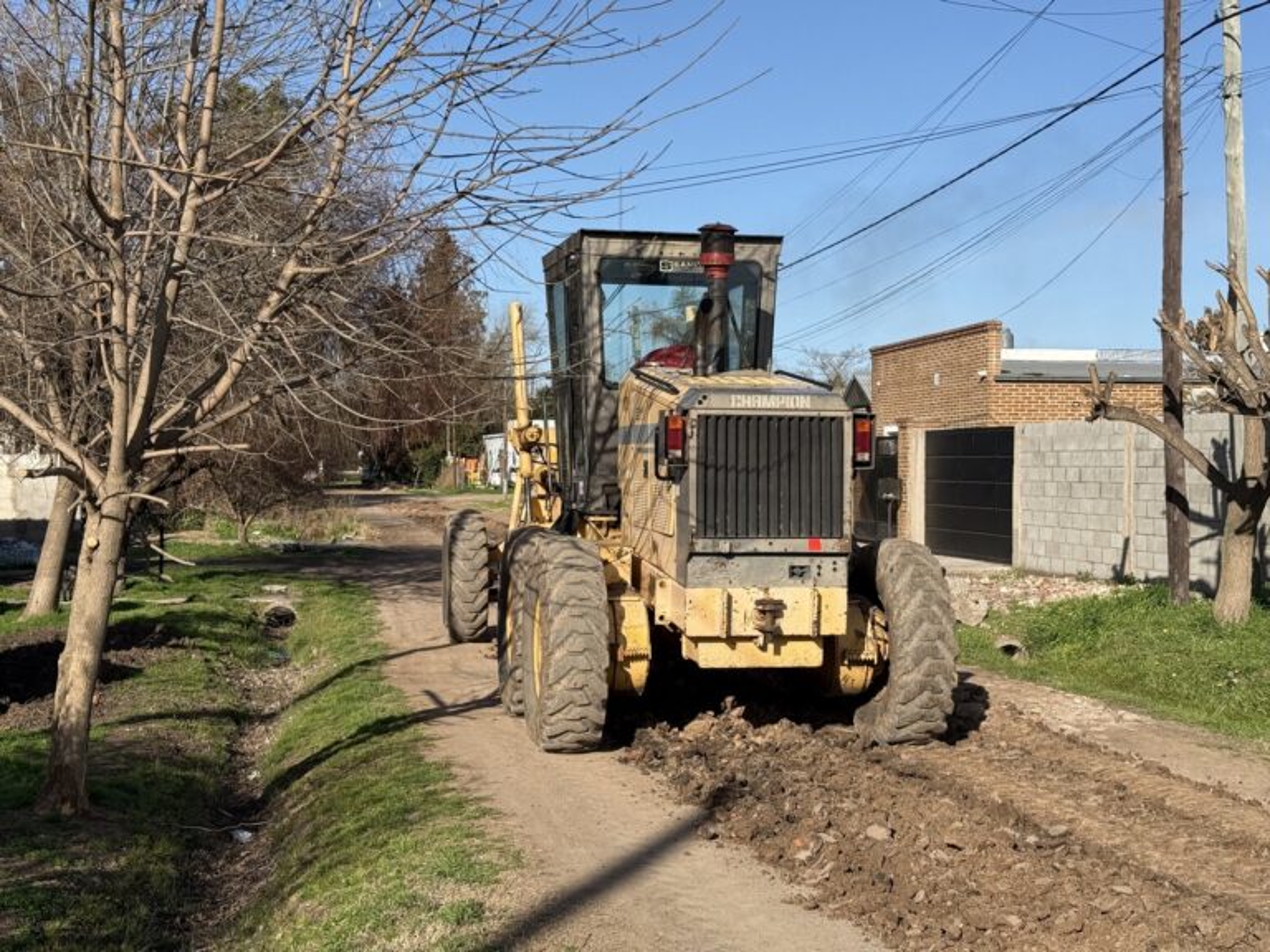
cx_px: 635
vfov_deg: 30.3
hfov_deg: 39.7
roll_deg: +0.0
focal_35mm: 48
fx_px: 1761
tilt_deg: -0.4
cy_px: 476
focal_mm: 6.76
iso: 64
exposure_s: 1/4329
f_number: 1.78
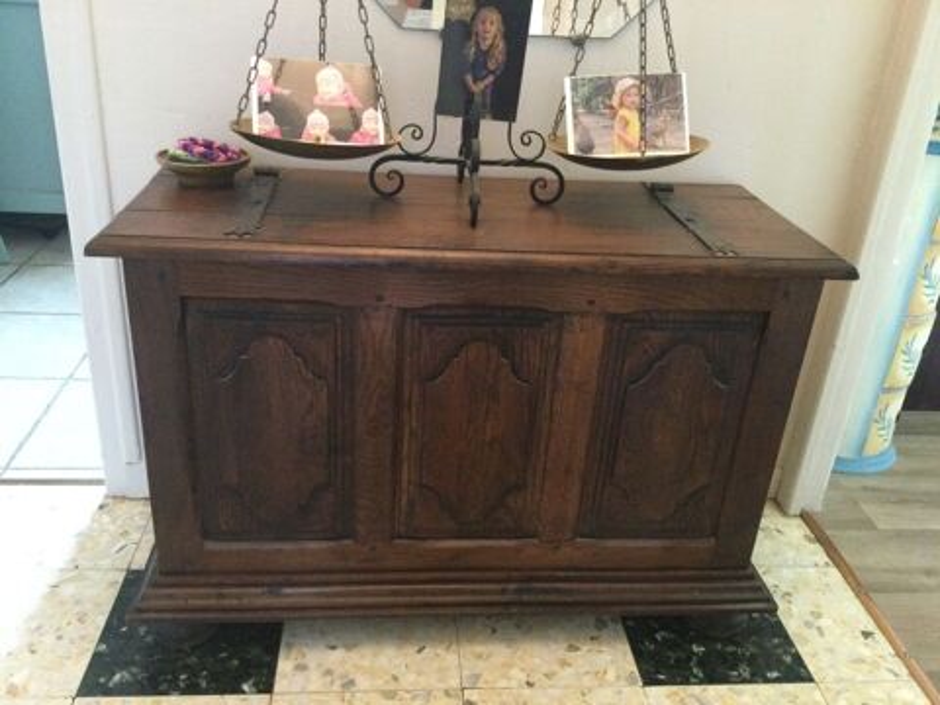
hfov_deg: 58.4
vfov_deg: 45.4
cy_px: 352
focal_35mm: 31
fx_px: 842
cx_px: 470
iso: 250
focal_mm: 3.3
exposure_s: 1/17
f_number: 2.4
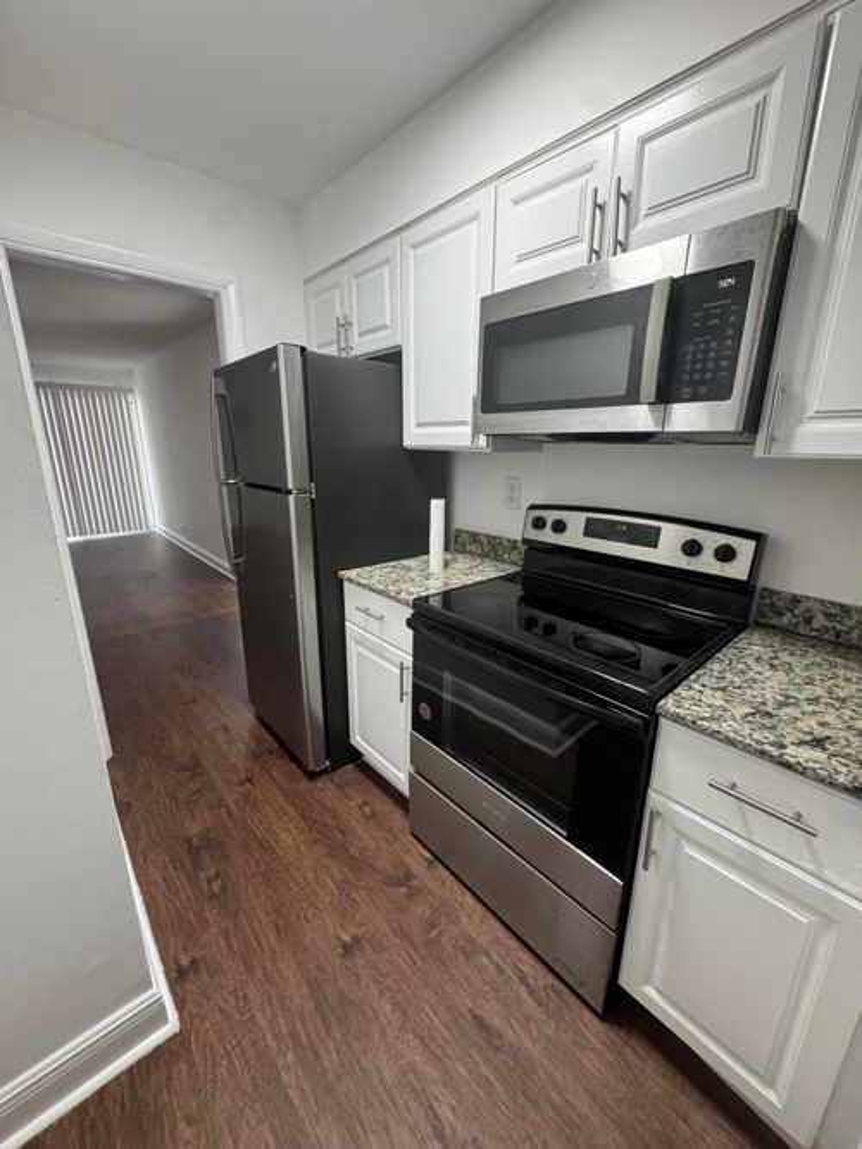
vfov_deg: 102.1
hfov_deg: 85.7
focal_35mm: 14
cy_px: 574
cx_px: 431
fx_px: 465
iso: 320
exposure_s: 1/60
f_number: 2.2
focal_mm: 2.22
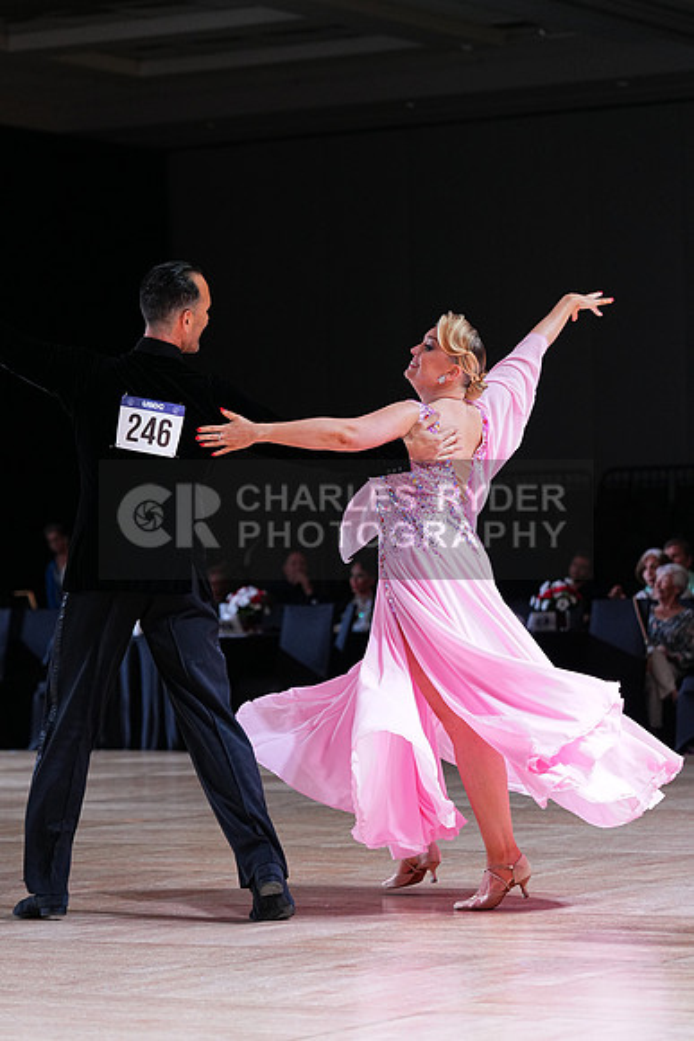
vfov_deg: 16.5
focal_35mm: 124
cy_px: 520
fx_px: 3583
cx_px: 347
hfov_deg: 11.1
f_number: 4
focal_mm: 124
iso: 1600
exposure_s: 1/400
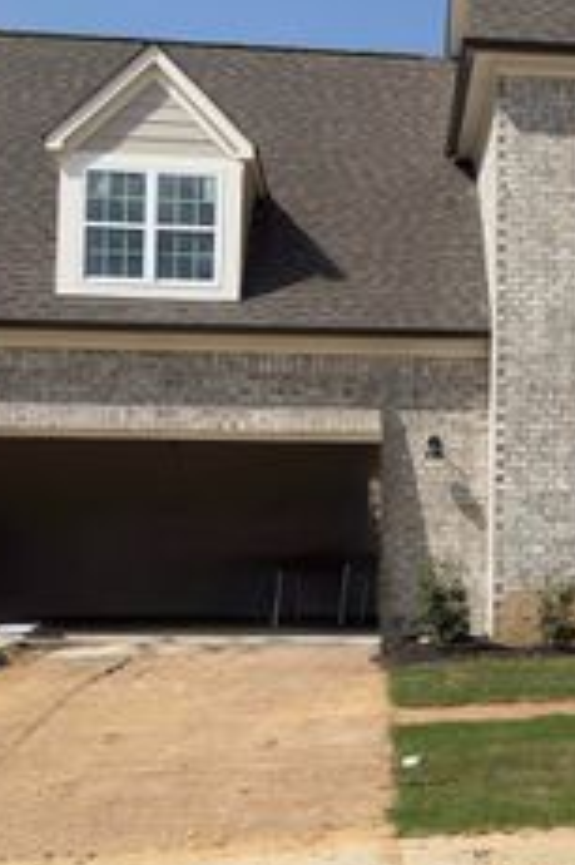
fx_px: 1679
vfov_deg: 28.9
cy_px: 421
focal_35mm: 70
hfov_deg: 18.9
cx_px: 586
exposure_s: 1/5882
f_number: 1.78
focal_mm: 6.76
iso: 64
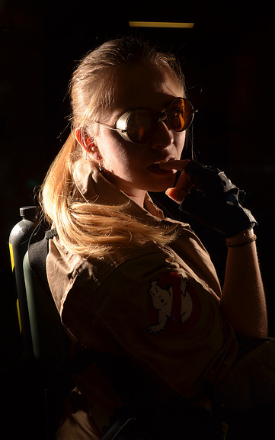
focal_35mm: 46
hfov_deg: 28.0
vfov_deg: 43.5
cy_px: 220
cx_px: 142
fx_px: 551
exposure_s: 1/90
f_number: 16
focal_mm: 30
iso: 200
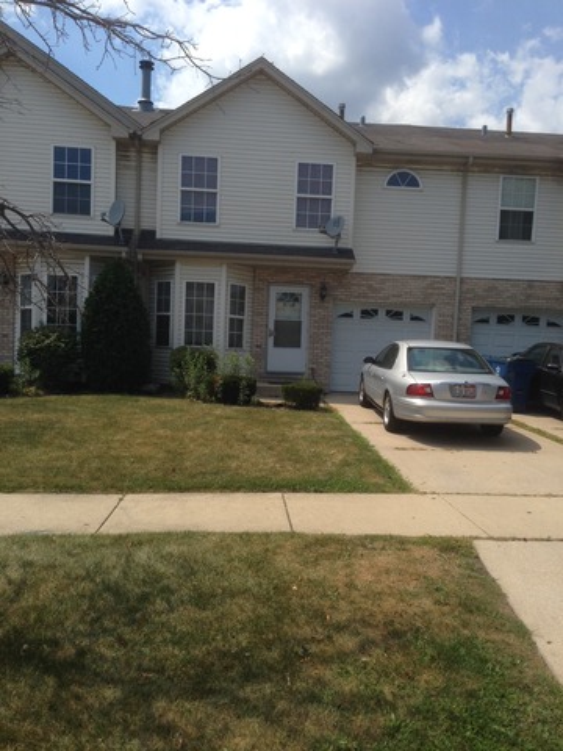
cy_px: 376
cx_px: 282
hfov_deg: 42.9
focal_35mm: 33
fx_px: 716
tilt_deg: -0.6
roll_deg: -1.0
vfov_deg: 55.4
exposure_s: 1/2008
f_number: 2.4
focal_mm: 4.12
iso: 50
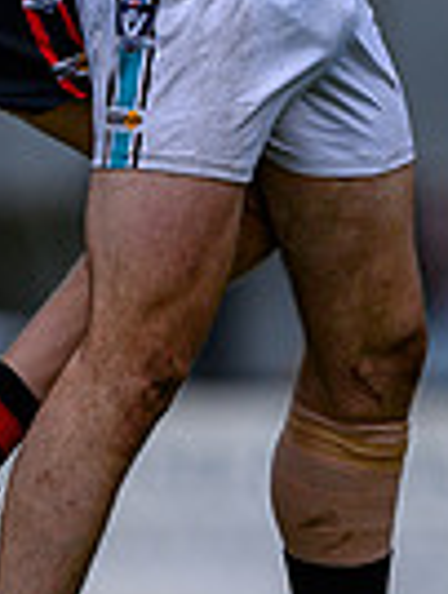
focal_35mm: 2454
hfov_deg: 0.6
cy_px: -149
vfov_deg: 0.8
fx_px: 42212
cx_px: 176
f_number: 4
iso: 180
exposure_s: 1/1250
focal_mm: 500
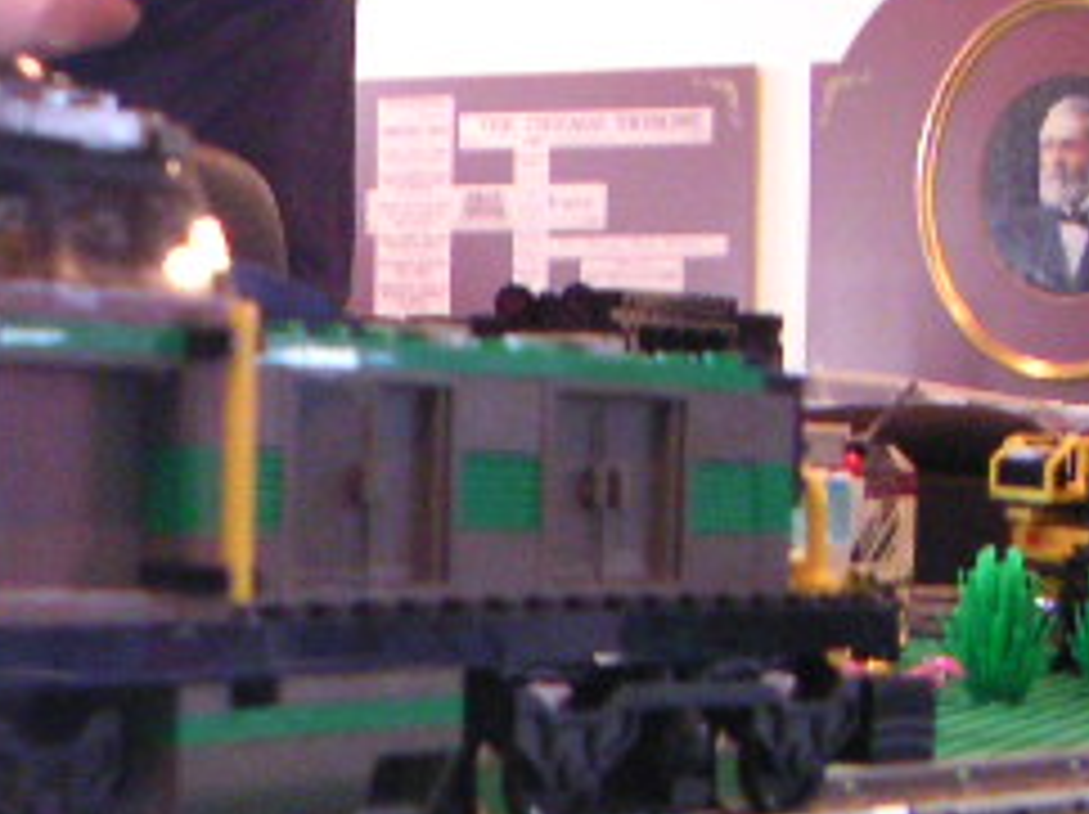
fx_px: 3080
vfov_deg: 14.9
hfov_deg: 19.4
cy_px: 724
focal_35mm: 98
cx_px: -54
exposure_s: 1/15
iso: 400
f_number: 2.8
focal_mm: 4.8
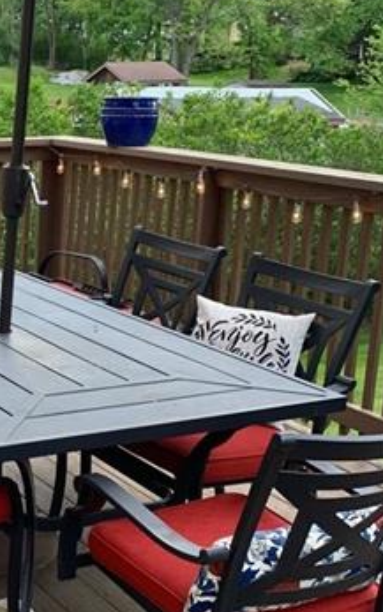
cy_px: 344
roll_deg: +0.4
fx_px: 1018
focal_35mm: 61
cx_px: -120
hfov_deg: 19.6
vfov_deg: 33.4
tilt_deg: -12.4
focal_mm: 4.25
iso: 25
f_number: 1.8
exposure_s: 1/163
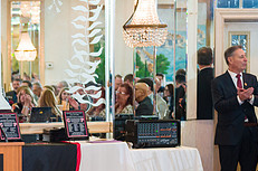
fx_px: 1130
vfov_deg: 8.6
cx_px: -73
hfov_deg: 12.6
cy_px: 150
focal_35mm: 158
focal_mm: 58
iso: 1000
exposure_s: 1/200
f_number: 3.2
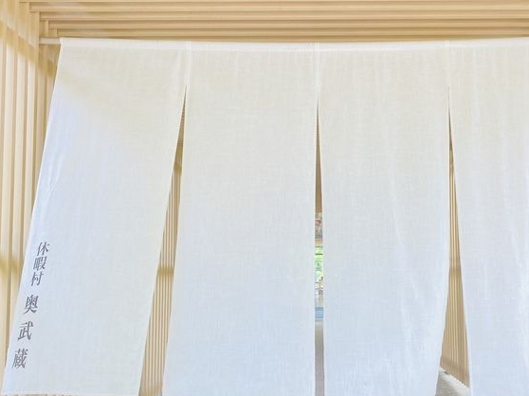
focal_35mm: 38
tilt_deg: +3.2
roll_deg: -0.4
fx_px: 580
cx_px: 305
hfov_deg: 48.8
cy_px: 238
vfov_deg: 37.5
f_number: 1.8
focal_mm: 4.25
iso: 40
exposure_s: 1/121
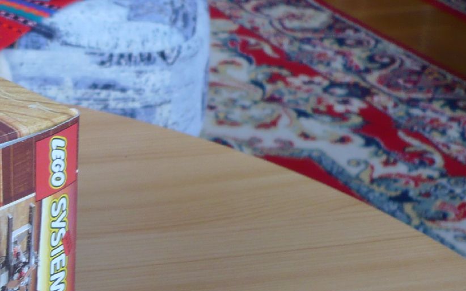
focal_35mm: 89
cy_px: 155
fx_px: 1130
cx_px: -67
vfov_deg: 14.7
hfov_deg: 21.9
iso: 100
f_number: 2.8
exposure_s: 1/30
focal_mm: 5.8
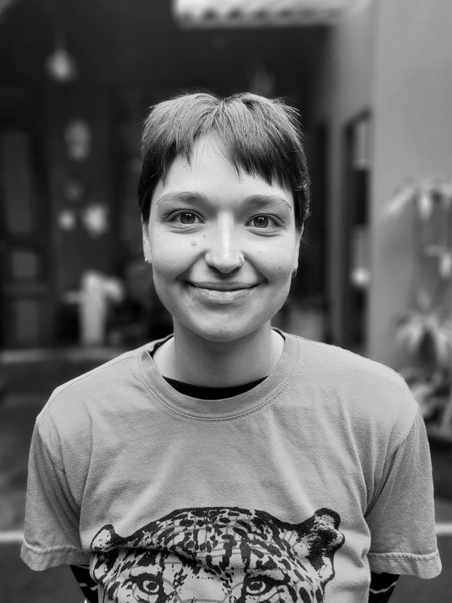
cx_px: 226
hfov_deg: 53.1
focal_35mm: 26
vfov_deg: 67.3
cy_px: 302
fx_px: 453
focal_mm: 5.4
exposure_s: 1/345
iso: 40
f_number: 1.8
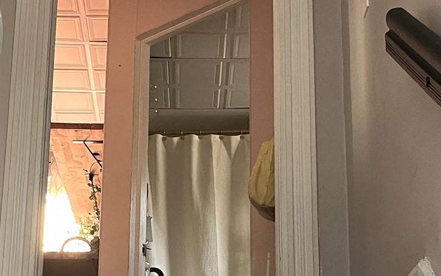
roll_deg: -1.5
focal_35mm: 79
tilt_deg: +19.5
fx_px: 950
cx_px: 157
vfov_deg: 16.3
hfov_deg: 26.0
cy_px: 248
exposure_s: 1/60
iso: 320
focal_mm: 5.1
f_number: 1.6
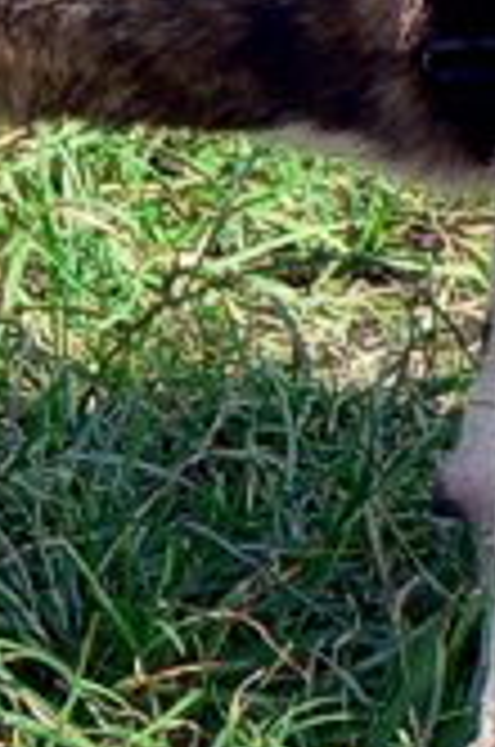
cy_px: -72
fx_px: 9050
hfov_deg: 3.1
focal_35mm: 437
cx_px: 432
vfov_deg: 4.7
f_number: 4
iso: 80
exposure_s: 1/250
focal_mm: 14.5
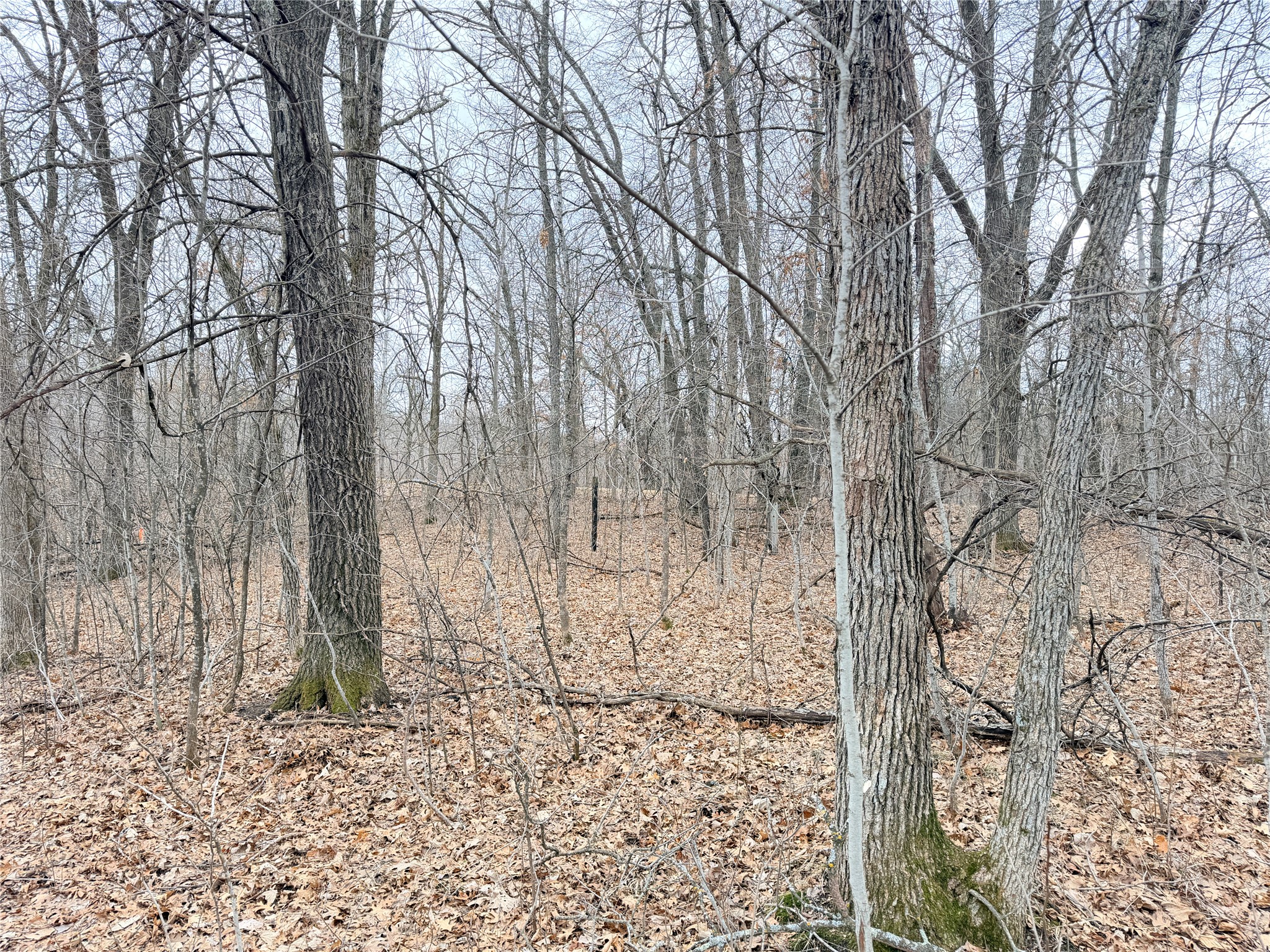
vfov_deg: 56.8
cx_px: 635
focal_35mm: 24
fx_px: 881
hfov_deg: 71.6
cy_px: 476
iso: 100
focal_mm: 6.76
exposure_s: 1/365
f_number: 1.78
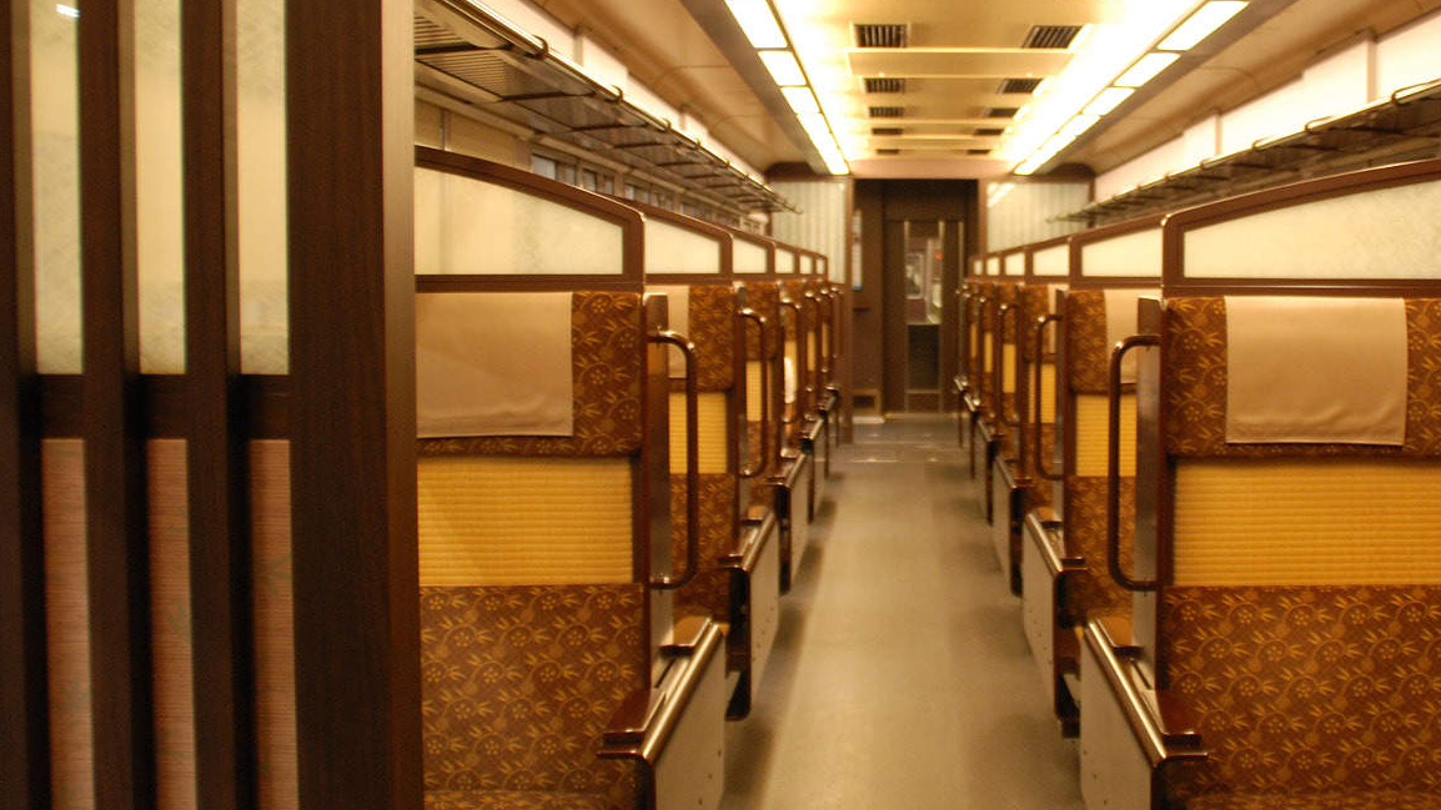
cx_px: 914
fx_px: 1834
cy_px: 353
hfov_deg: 42.5
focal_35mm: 48
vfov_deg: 24.9
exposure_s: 1/15
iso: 400
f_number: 3.8
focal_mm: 22
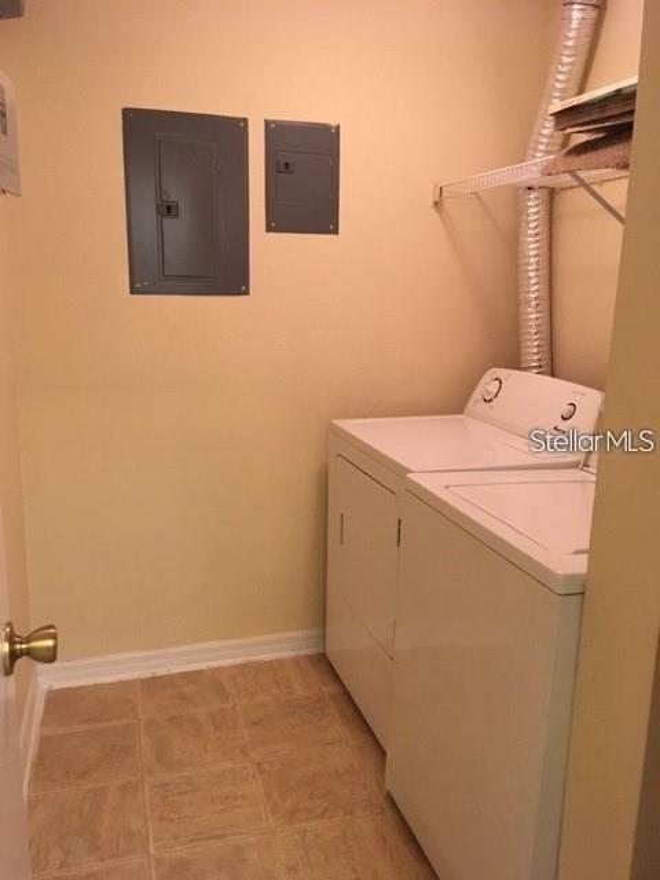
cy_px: 440
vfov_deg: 61.7
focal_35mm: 29
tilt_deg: -12.8
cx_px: 330
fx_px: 737
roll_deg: -1.8
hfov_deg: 48.2
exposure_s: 1/20
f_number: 2.2
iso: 200
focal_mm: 4.15
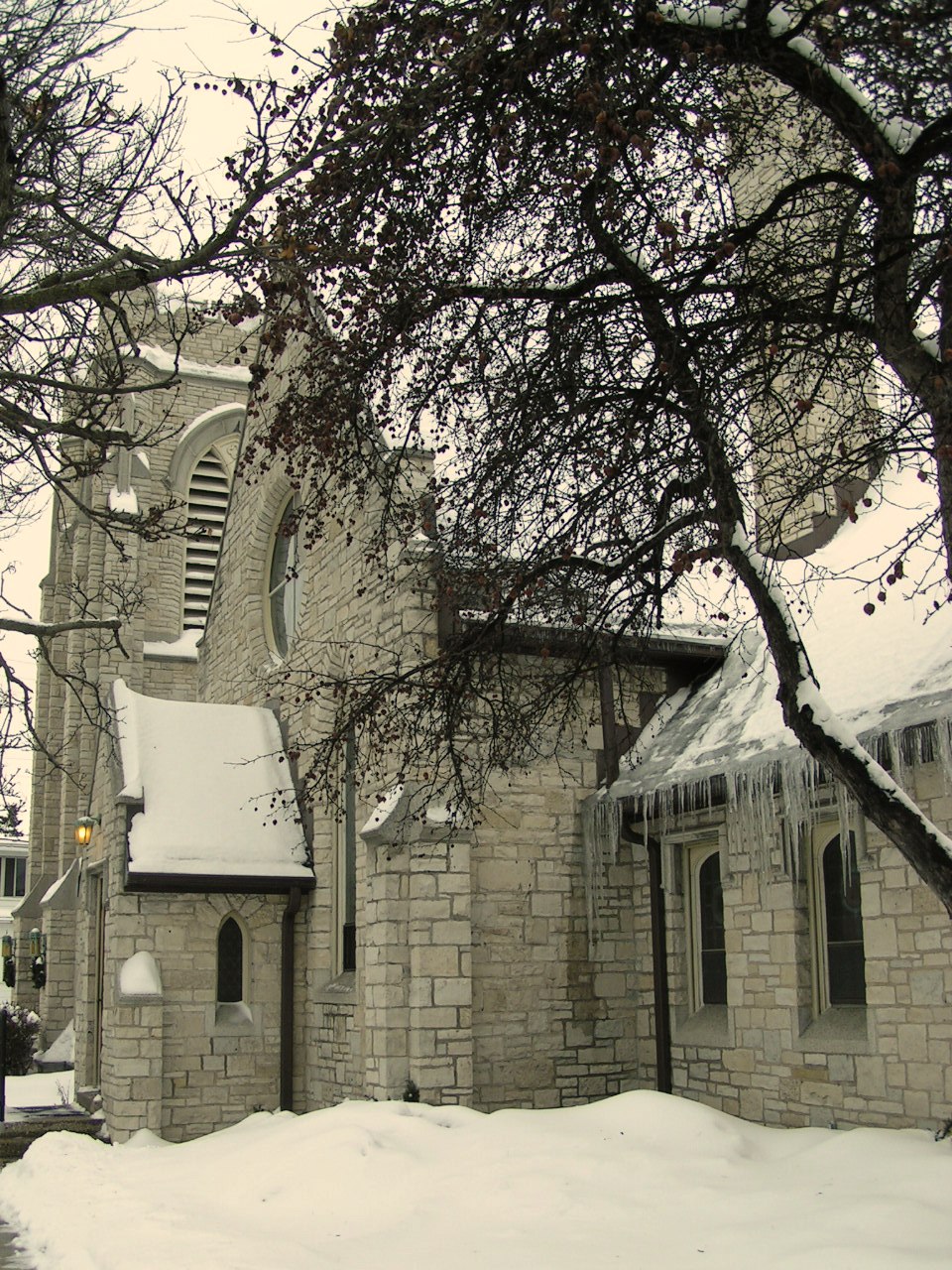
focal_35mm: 38
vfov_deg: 49.0
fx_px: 1393
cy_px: 635
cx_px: 476
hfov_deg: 37.7
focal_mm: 5.8
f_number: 4.5
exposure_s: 1/100
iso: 50
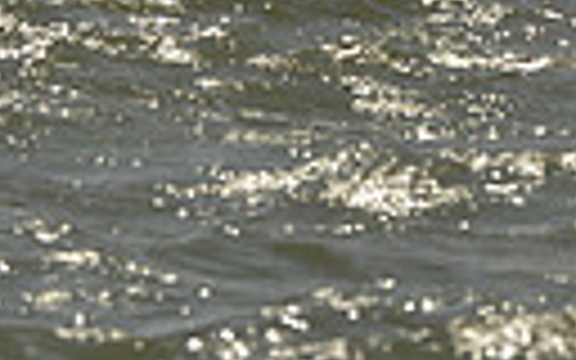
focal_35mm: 923
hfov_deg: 2.3
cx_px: 407
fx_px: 14489
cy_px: -936
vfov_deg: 1.4
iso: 280
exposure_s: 1/1600
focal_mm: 200
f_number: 11
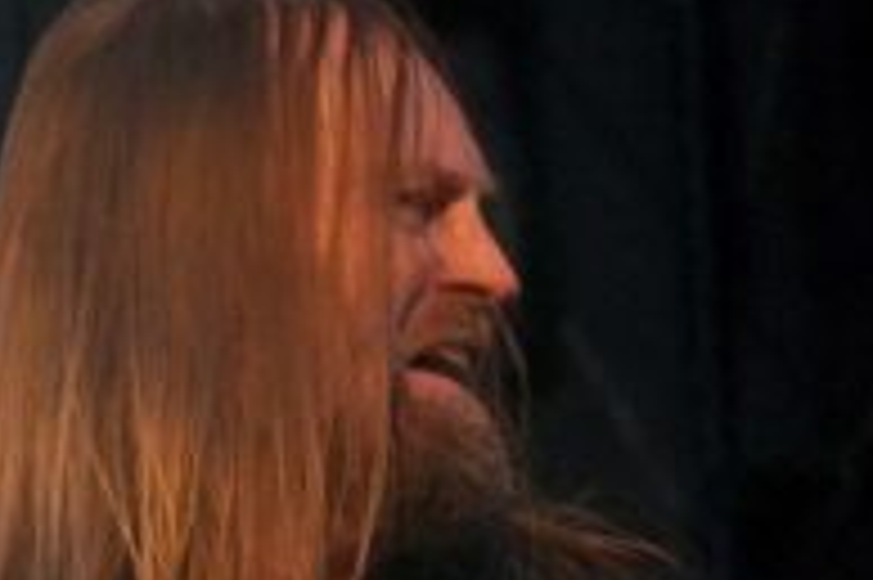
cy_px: 922
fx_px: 14392
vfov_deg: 2.3
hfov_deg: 3.5
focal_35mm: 594
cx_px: 459
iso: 3200
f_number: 5.6
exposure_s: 1/160
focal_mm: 100
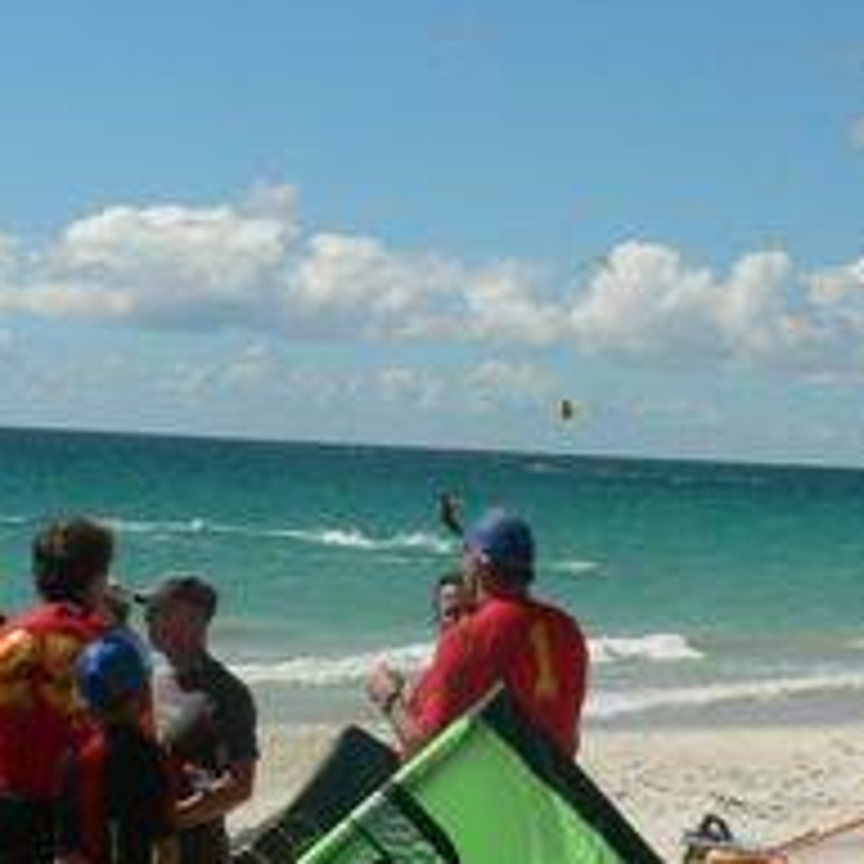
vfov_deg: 16.3
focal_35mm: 106
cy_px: 184
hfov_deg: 15.7
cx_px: 1076
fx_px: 2993
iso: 80
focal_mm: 6
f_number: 5
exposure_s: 1/800
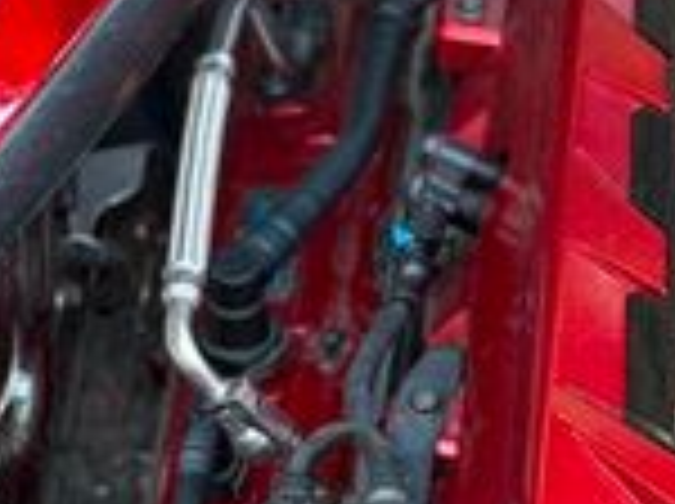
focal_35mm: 205
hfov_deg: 9.5
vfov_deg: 7.2
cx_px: 842
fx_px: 3991
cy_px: 261
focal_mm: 6.76
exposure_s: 1/83
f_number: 1.78
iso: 100
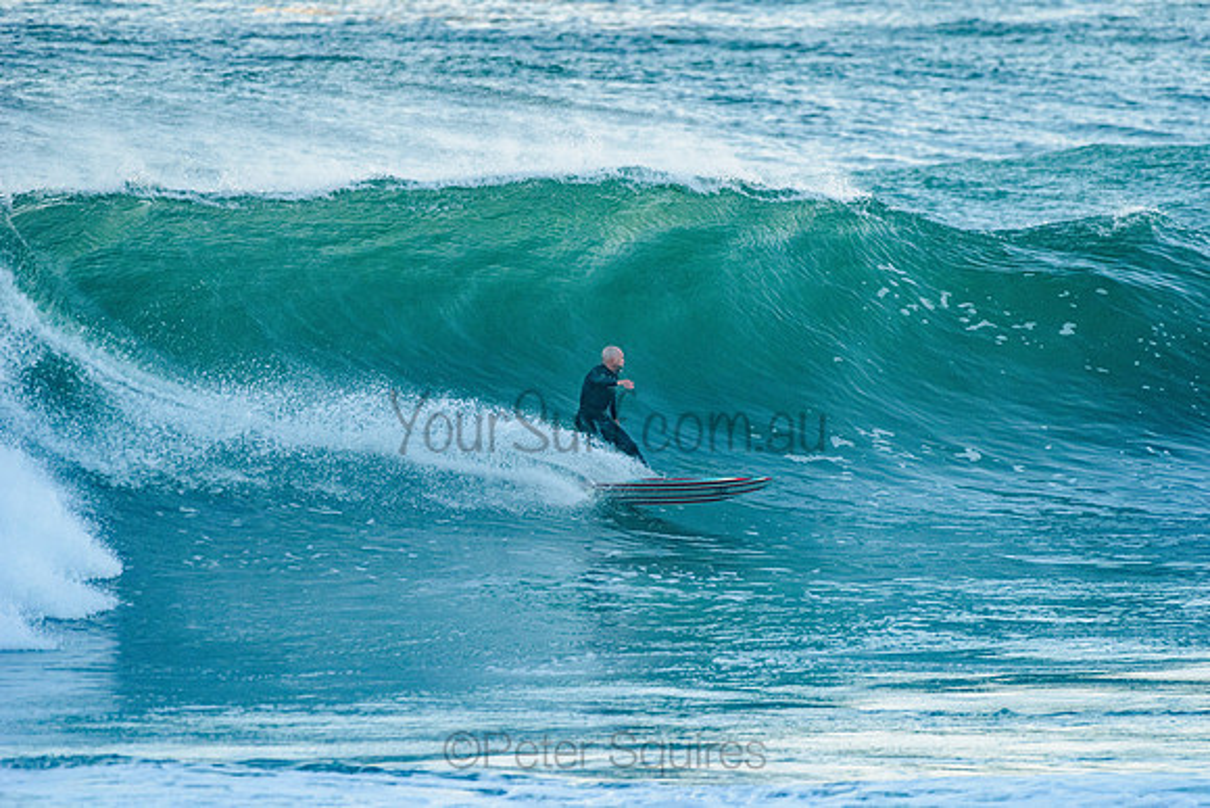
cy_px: 404
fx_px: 16809
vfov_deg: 2.8
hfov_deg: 4.1
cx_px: 605
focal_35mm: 500
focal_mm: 500
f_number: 5.6
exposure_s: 1/1600
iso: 1000
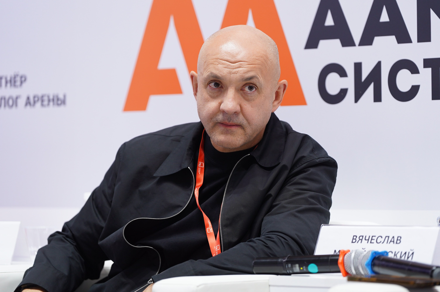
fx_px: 1990
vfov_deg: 8.4
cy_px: 146
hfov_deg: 12.6
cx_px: 220
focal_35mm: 163
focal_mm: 163
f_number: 3.2
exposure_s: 1/100
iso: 640
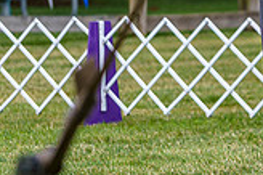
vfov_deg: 2.8
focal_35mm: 493
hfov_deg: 4.2
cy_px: -20
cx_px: 318
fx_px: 3598
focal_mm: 139
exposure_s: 1/500
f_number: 4
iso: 200
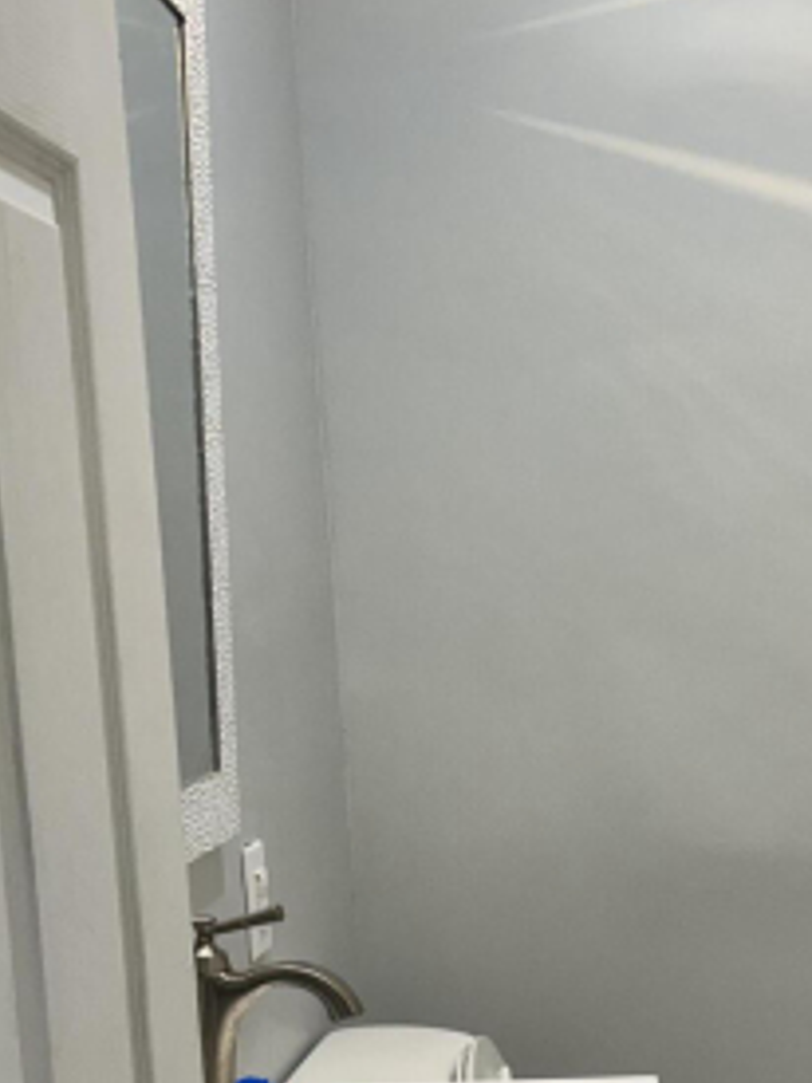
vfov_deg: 29.7
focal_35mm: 63
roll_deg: +1.1
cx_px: 749
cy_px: 924
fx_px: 1972
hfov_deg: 22.6
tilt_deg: -10.6
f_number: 1.5
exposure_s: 1/120
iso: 100
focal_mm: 5.7
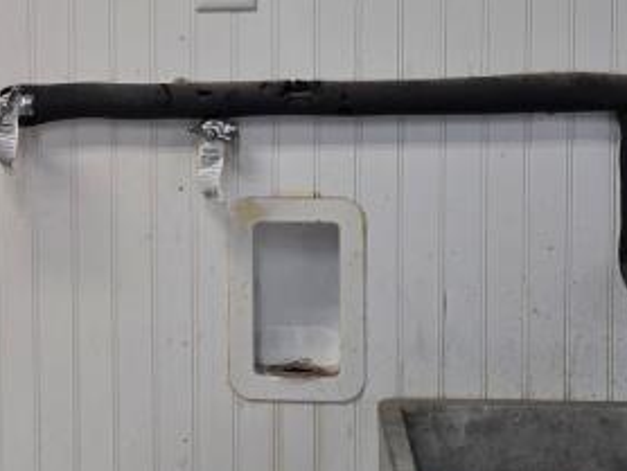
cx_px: 45
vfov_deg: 12.0
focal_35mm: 124
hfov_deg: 15.7
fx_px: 2248
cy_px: 181
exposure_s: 1/120
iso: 100
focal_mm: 6.3
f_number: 1.7
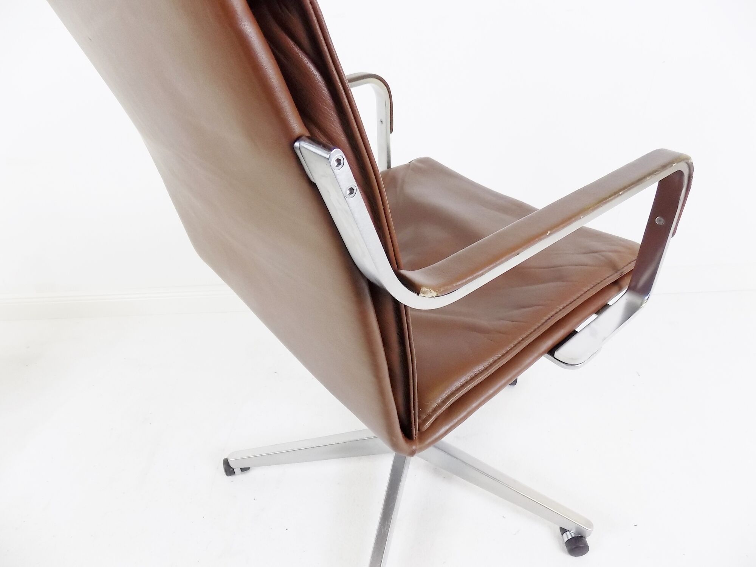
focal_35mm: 23
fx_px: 502
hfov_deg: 73.9
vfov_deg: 58.9
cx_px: 378
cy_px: 284
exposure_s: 1/30
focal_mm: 4
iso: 180
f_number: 3.1
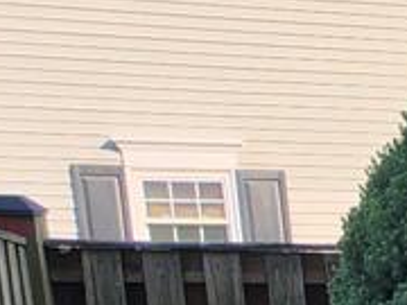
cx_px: 1056
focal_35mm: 131
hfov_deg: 11.6
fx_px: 1540
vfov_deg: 10.2
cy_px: 676
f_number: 1.4
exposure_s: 1/2500
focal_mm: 6.5
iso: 64
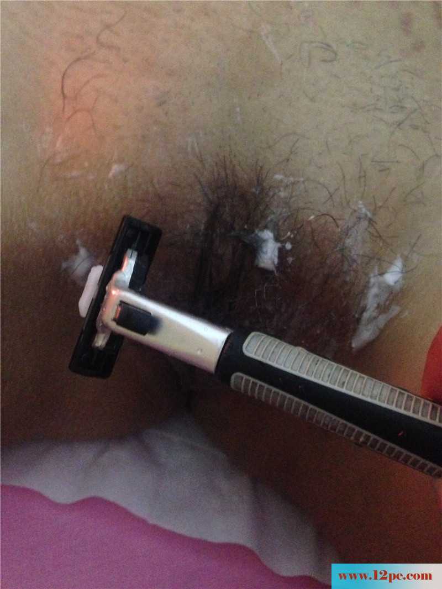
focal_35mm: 33
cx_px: 221
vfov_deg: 55.3
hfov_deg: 43.0
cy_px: 294
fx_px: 562
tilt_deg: -54.7
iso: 800
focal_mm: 4.12
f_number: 2.4
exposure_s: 1/15
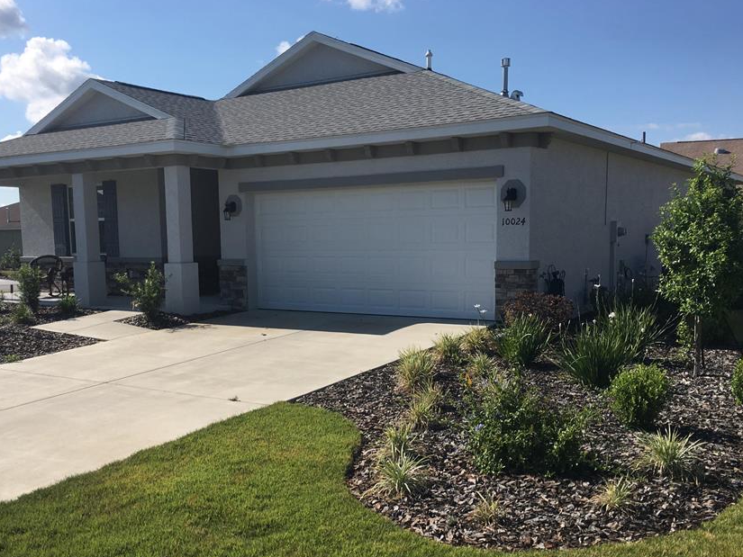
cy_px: 326
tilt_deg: -5.1
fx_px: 773
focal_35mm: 36
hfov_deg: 51.3
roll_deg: +0.6
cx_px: 357
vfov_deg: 39.5
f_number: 2.2
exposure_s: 1/2331
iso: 25
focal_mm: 4.15
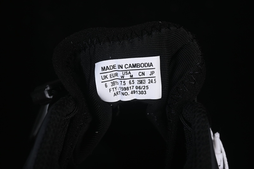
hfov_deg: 27.0
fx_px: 529
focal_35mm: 75
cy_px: 84
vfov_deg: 18.2
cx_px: 127
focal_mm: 50
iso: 160
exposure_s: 1/80
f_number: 8
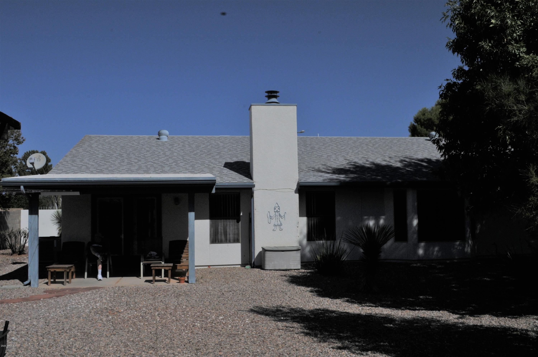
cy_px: 178
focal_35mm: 33
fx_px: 493
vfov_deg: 39.9
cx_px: 269
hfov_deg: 57.3
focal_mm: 22
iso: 320
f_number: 20
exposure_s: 1/1000
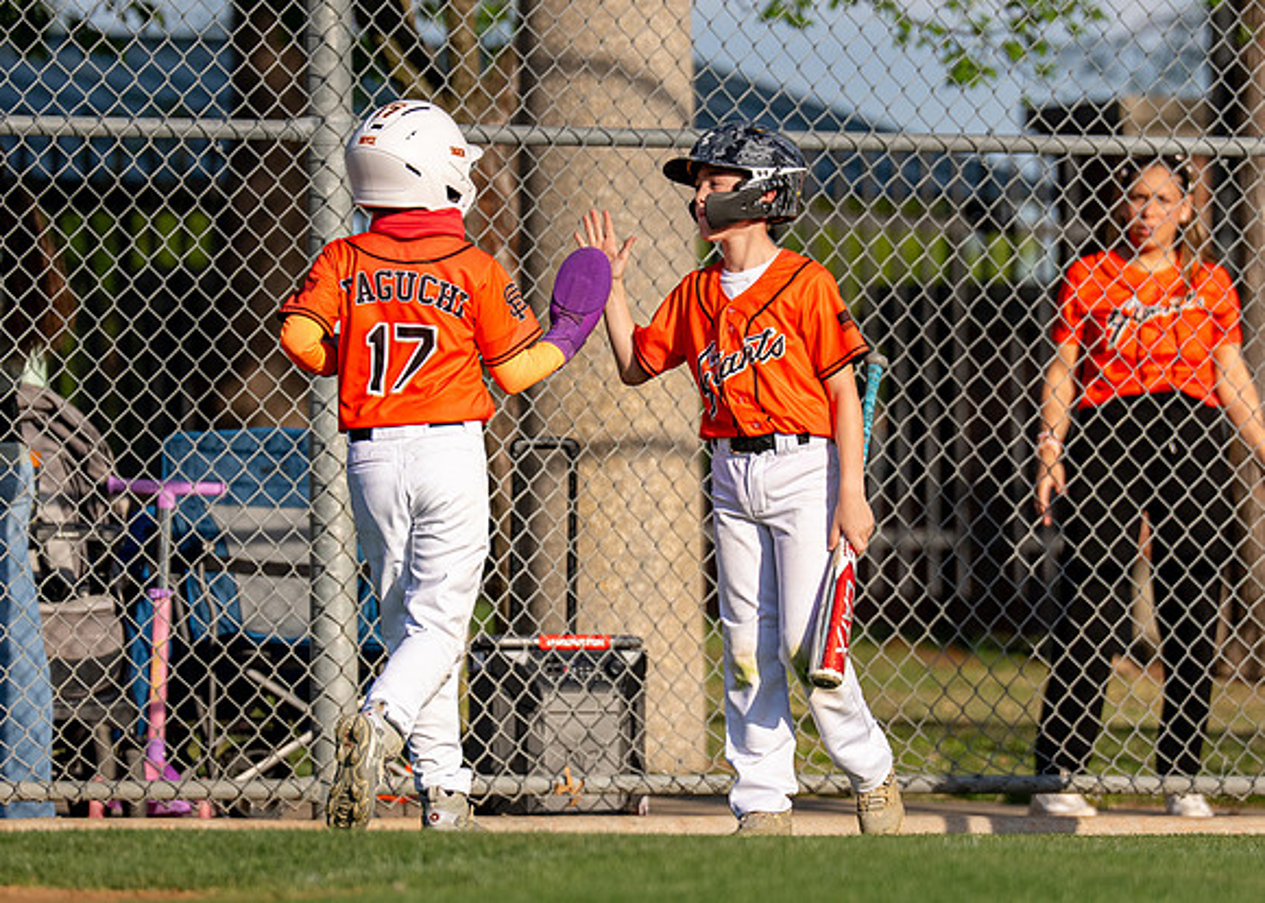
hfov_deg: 4.1
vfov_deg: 2.9
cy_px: 386
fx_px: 17755
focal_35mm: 494
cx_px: 671
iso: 160
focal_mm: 200
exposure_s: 1/3200
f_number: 2.8
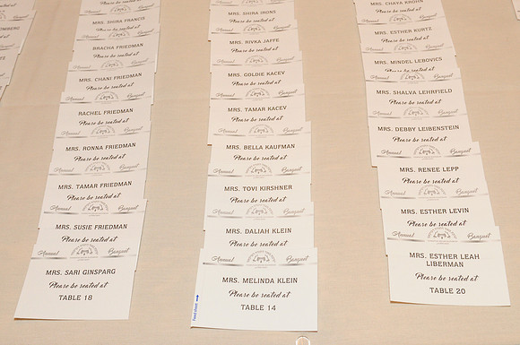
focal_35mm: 46
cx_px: 260
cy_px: 172
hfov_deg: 42.4
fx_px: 671
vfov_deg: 28.9
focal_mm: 31
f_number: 7.1
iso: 1600
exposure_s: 1/60
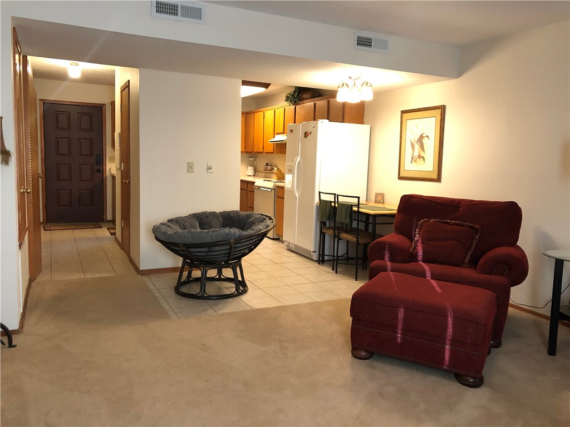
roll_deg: -1.7
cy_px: 214
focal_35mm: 28
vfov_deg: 49.7
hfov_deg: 63.4
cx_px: 285
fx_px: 461
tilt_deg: -5.8
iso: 50
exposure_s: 1/15
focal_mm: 4
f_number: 1.8
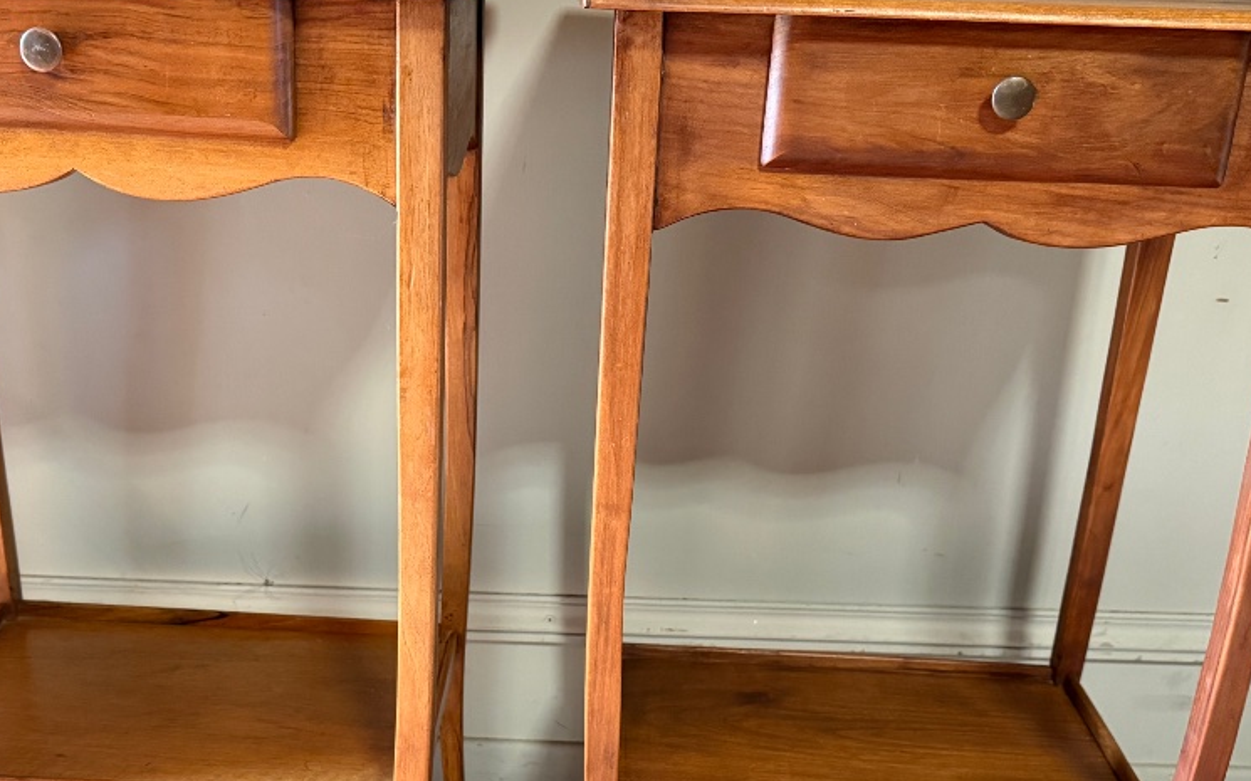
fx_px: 1397
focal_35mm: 41
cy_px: 549
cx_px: 531
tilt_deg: -22.8
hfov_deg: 48.1
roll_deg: -2.0
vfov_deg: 30.9
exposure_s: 1/58
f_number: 1.78
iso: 800
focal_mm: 6.76
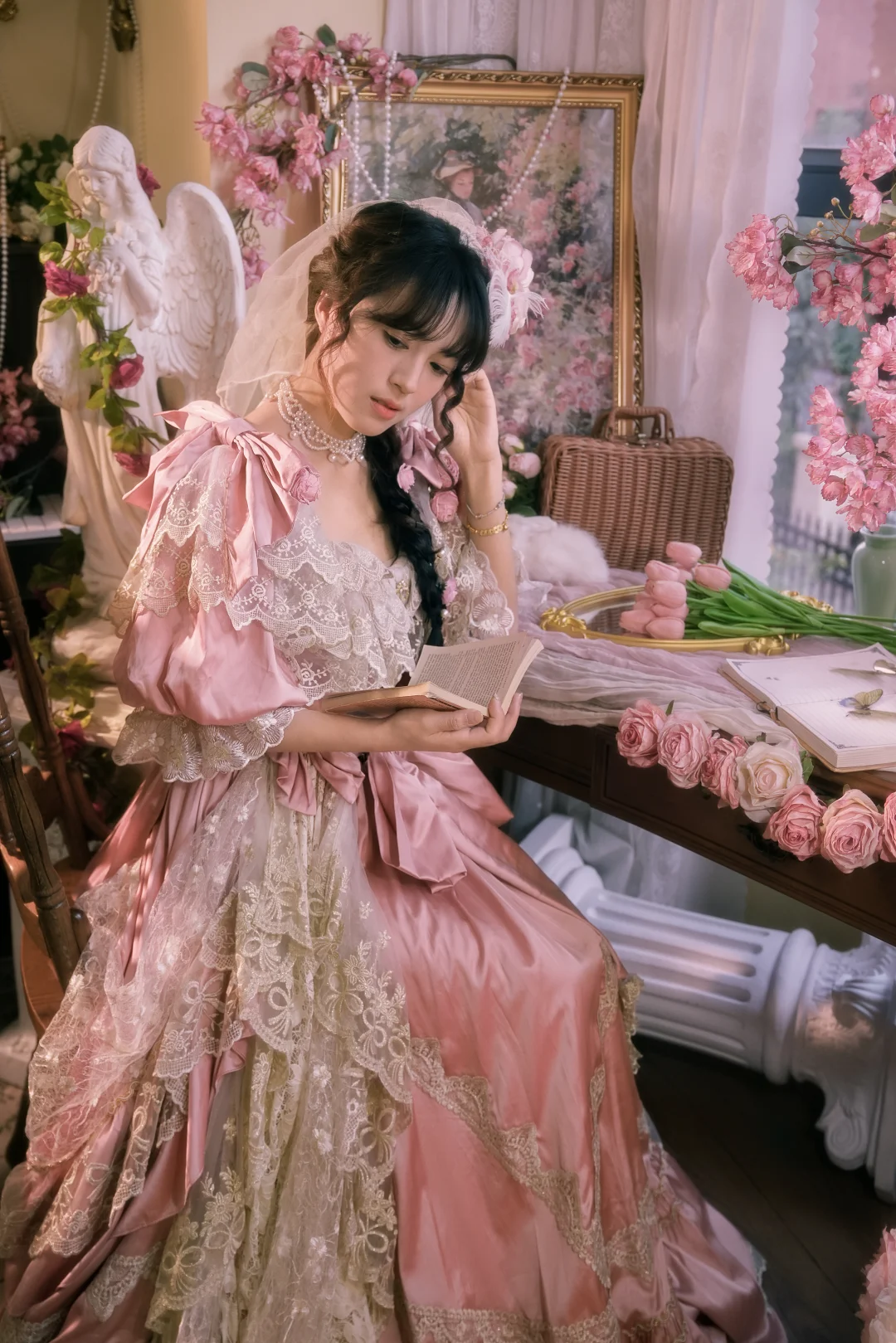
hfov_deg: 32.0
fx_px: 1563
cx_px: 448
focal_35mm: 42
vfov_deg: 46.5
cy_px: 672
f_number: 4.5
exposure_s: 1/200
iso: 640
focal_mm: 41.9
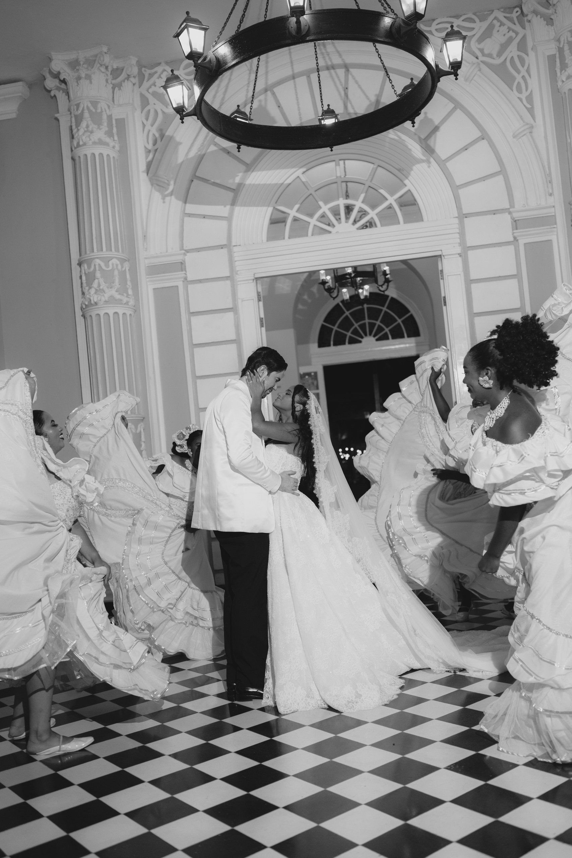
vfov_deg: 54.4
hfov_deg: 37.9
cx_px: 286
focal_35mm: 35
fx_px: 834
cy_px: 429
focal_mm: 35
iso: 1000
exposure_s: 1/100
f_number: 2.2
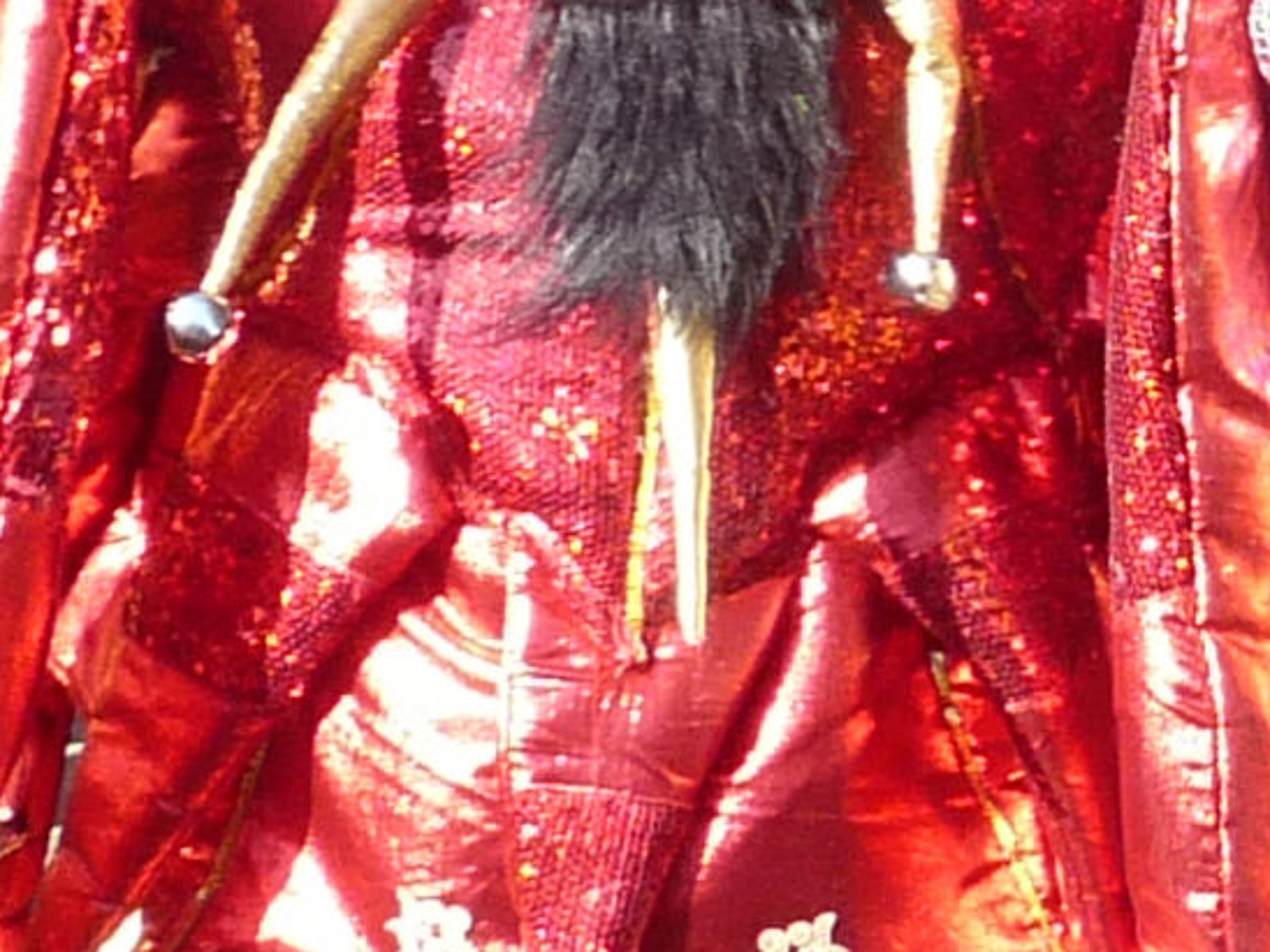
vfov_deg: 8.6
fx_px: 6347
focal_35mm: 173
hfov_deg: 11.0
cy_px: 250
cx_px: 1942
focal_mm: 4.8
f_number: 4
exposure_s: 1/250
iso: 125
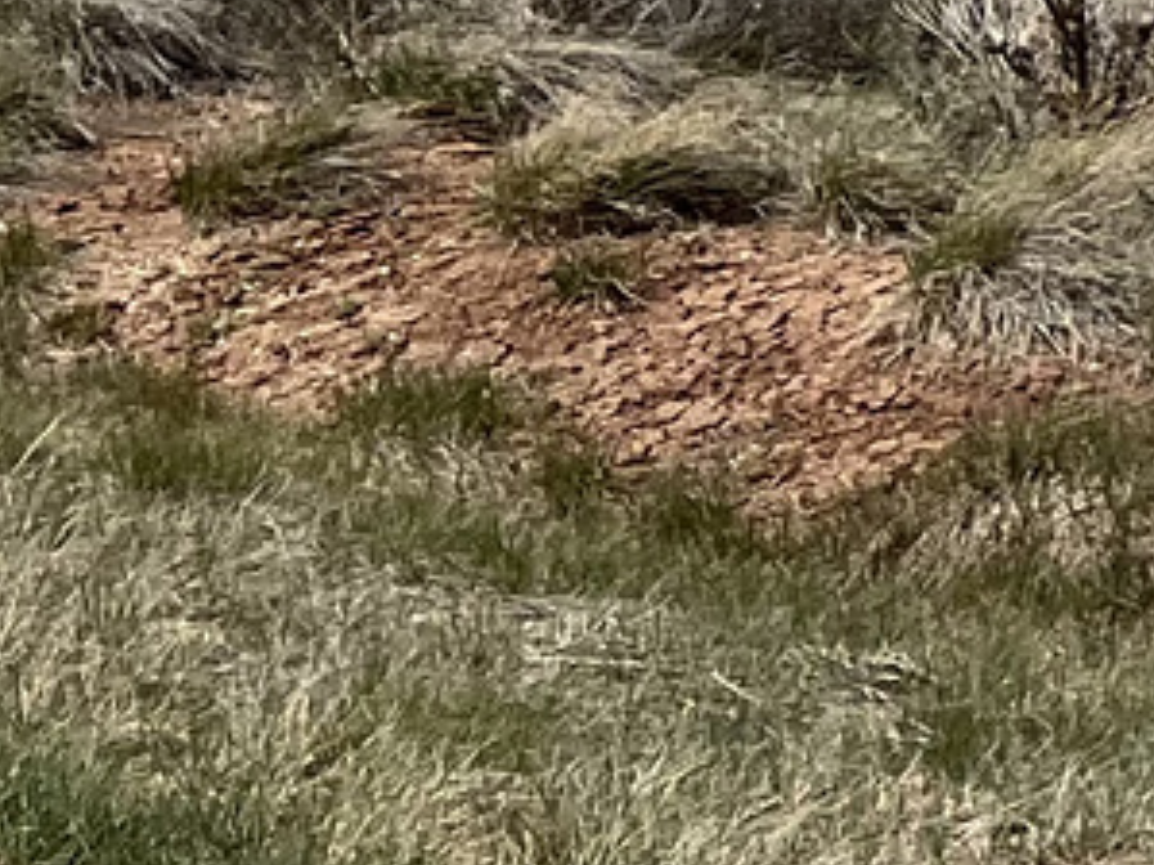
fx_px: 5932
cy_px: -548
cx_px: 3755
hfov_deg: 8.7
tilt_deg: +1.9
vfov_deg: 8.1
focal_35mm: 178
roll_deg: -0.7
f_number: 1.6
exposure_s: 1/6897
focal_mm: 5.1
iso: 50
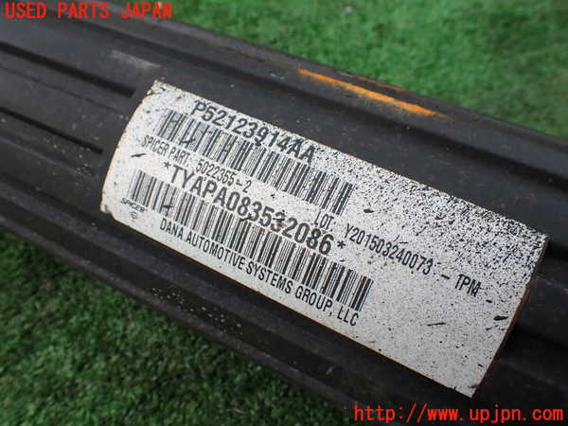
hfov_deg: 60.0
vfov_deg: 46.8
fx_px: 492
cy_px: 213
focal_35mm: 30
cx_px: 284
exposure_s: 1/500
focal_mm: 5.4
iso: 100
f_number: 3.2
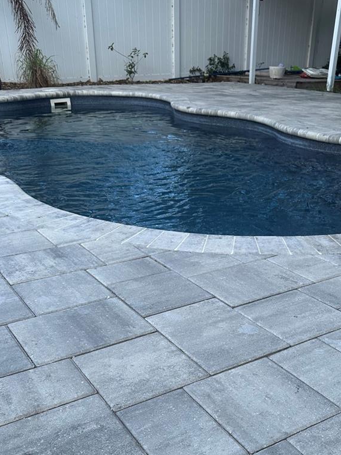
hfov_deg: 37.7
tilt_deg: -29.4
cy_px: 330
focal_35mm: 38
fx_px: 499
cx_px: 183
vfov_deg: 47.5
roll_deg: +0.0
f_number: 1.78
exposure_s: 1/694
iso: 80
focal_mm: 6.86
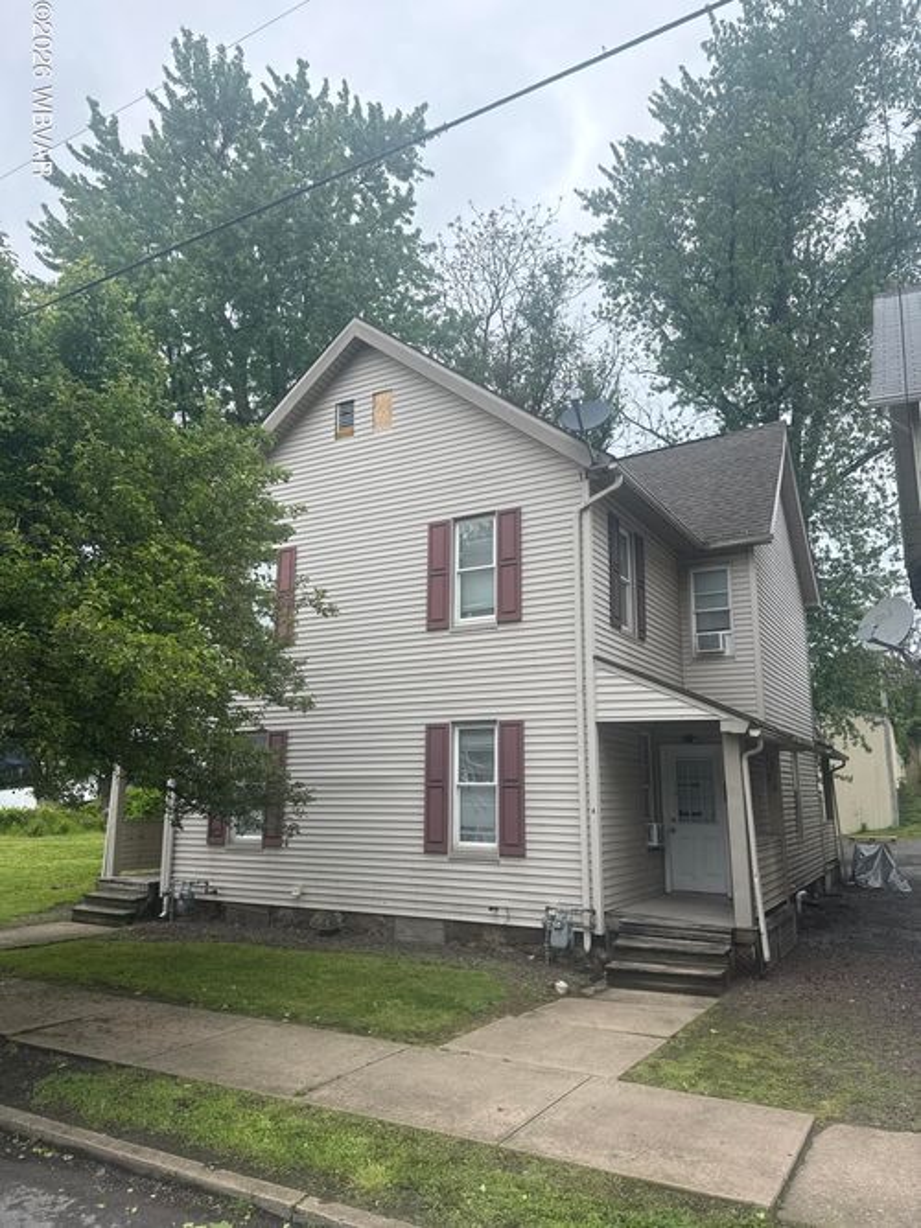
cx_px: 460
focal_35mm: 24
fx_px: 852
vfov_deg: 71.6
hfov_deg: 56.8
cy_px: 614
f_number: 1.78
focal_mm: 6.76
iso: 100
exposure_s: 1/2370
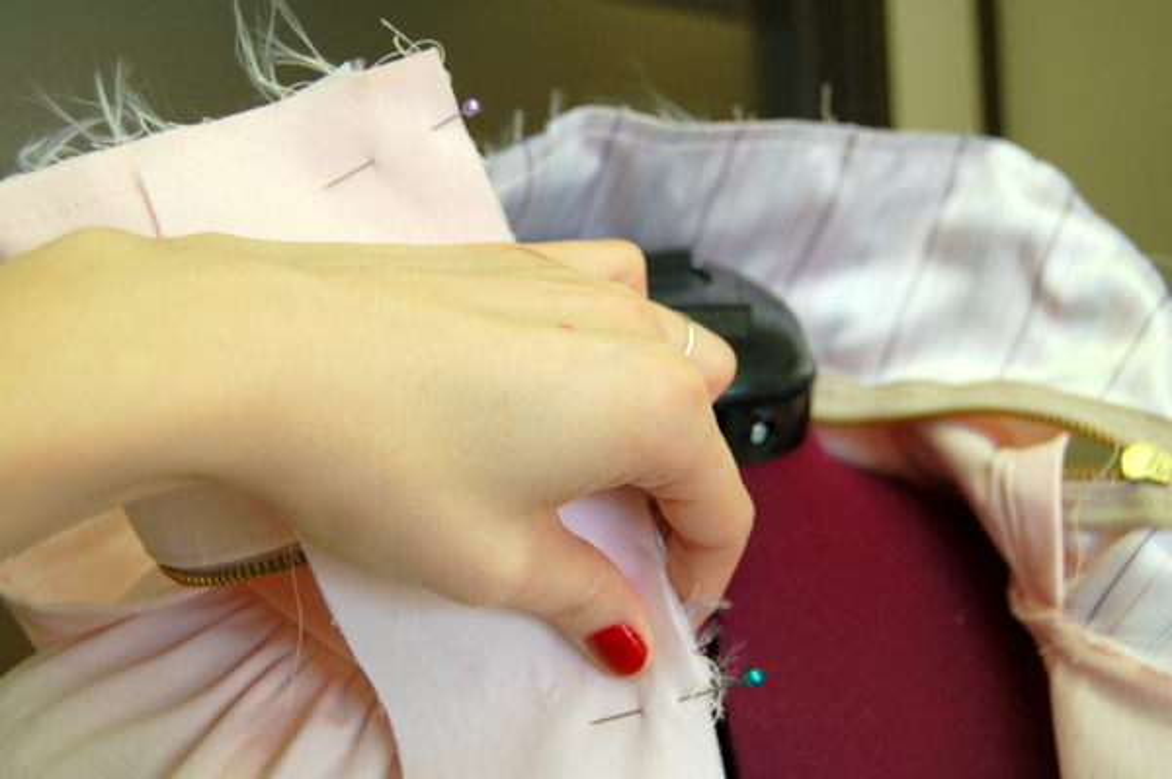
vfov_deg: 28.9
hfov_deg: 42.4
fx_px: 1513
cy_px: 390
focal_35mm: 46
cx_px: 586
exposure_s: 1/80
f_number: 4.5
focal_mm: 31
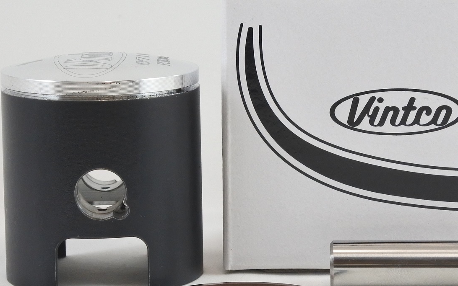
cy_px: 156
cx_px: 203
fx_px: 1286
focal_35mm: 103
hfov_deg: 20.2
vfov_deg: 12.7
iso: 500
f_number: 4.8
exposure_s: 1/125
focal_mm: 22.3
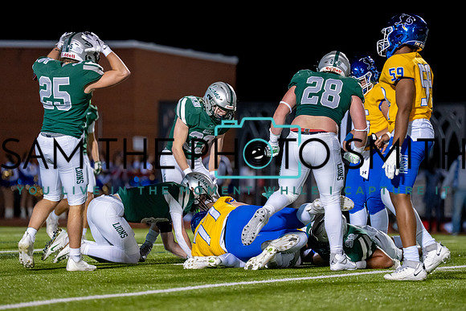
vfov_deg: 6.0
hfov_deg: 9.0
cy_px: 171
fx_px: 2971
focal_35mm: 229
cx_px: 232
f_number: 2.8
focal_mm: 200
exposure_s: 1/1000
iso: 3200
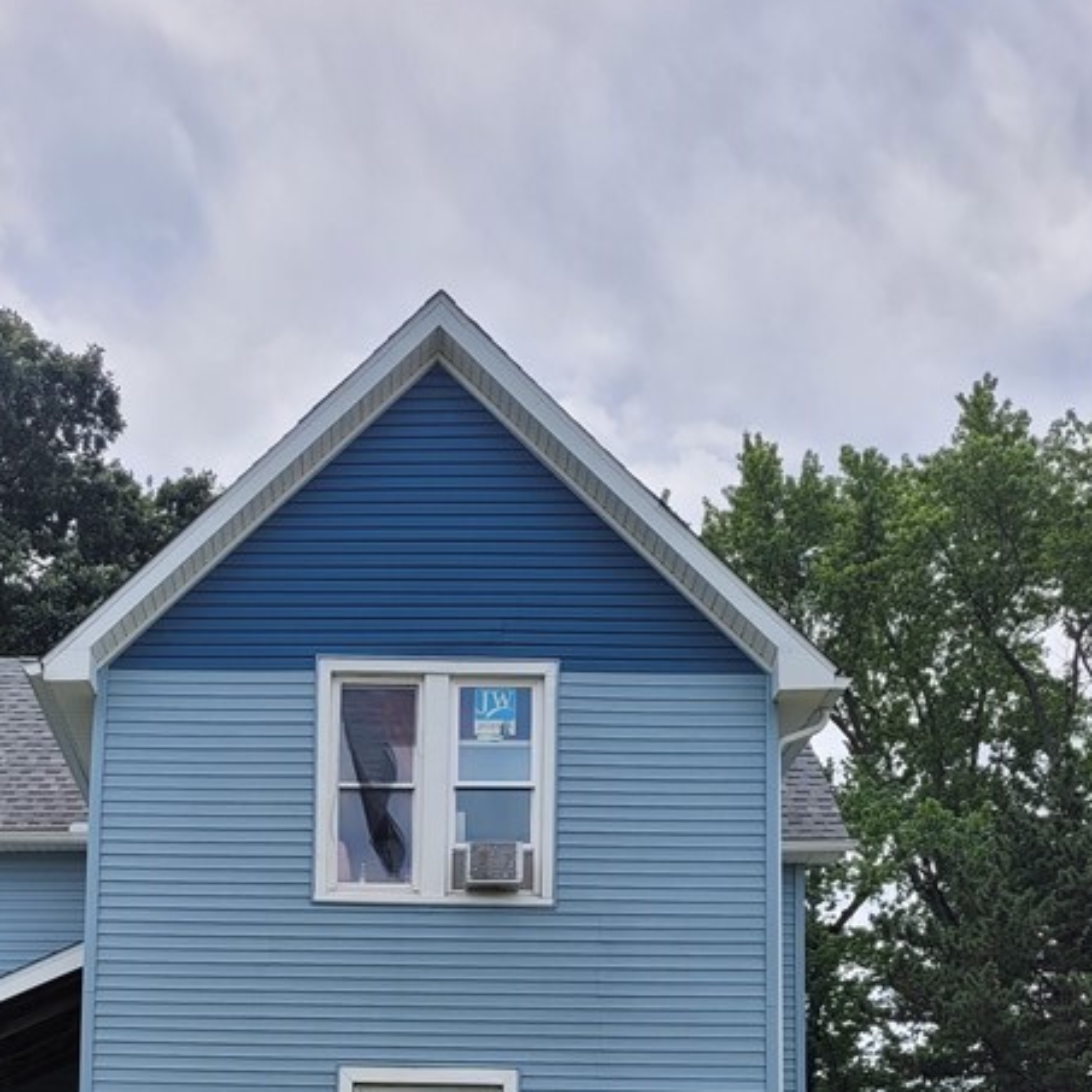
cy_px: 1167
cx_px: 304
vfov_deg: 29.9
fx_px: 1856
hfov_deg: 32.3
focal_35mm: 52
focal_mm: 5.4
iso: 40
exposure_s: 1/2737
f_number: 1.8
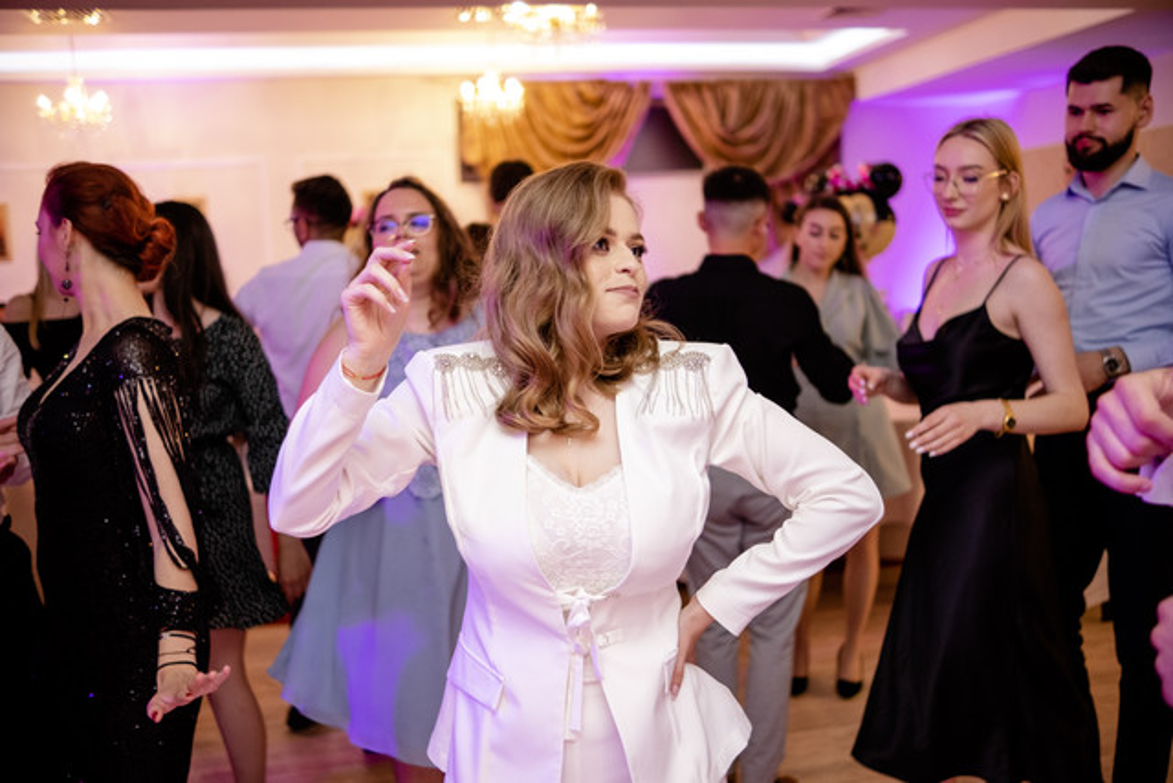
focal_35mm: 35
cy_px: 392
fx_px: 1141
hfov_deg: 54.4
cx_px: 586
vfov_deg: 37.9
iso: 800
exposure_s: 1/160
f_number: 1.4
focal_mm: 23
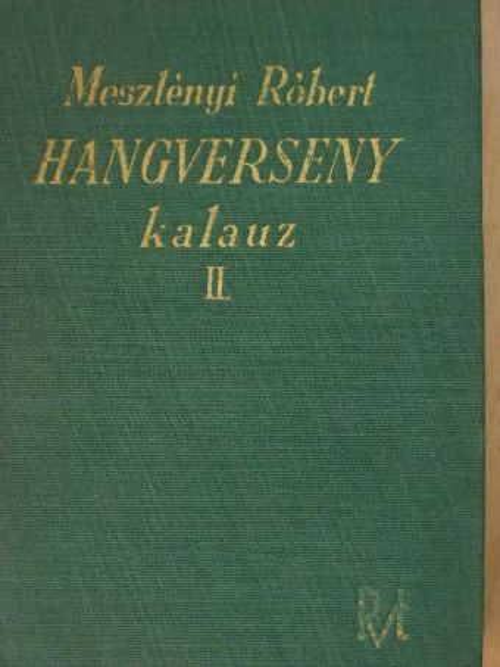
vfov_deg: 22.5
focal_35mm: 87
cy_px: 334
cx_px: 250
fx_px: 1675
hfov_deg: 17.0
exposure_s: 1/18.4
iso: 200
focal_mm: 14.6
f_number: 3.5
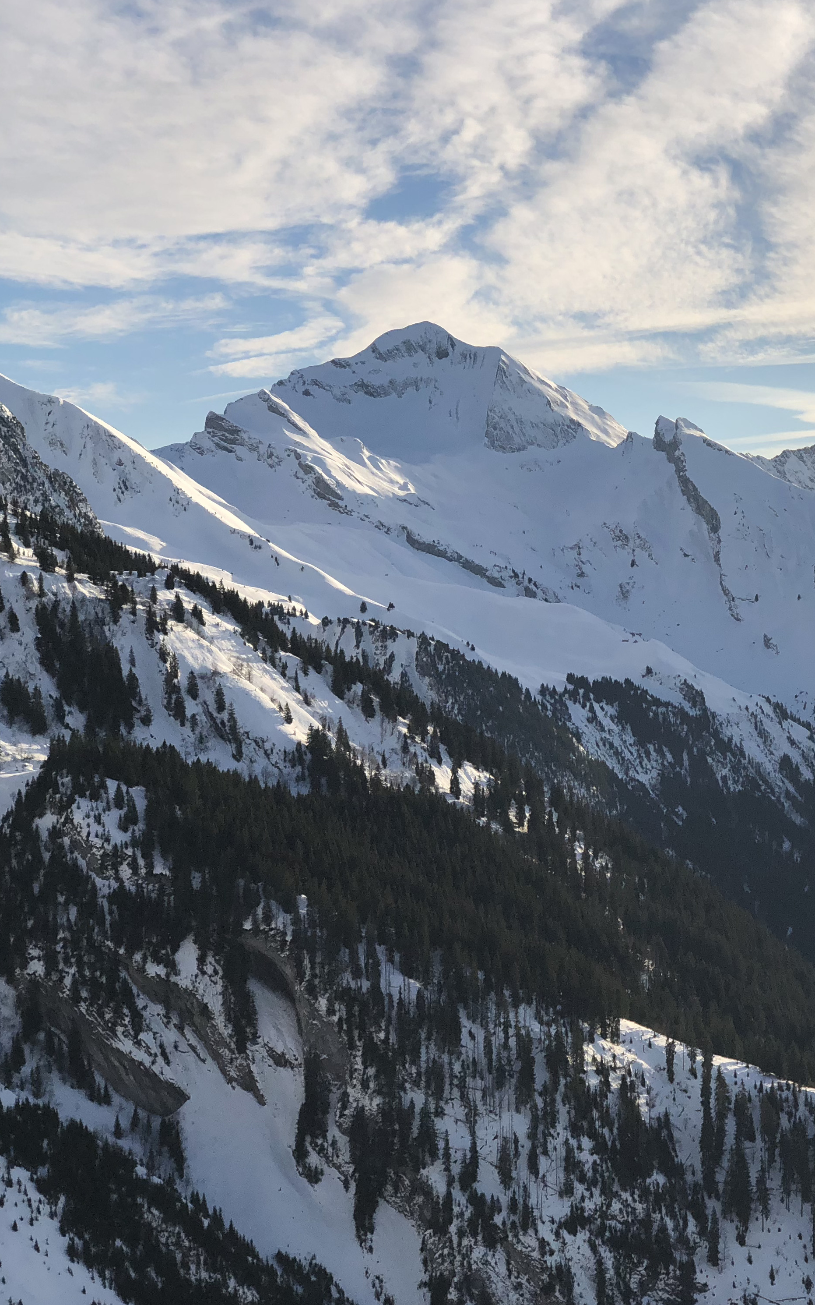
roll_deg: +1.8
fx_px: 2630
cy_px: 653
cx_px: 794
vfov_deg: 27.8
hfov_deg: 17.3
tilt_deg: -1.3
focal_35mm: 74
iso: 16
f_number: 2.4
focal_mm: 6
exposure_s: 1/1919
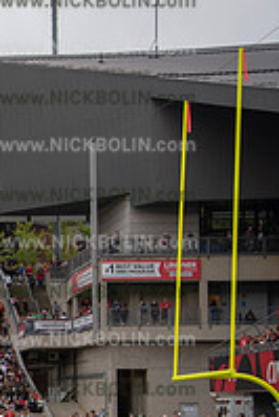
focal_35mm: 105
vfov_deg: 19.2
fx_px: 1218
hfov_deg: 11.6
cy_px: 341
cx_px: -296
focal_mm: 36
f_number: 3.5
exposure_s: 1/1000
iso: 250
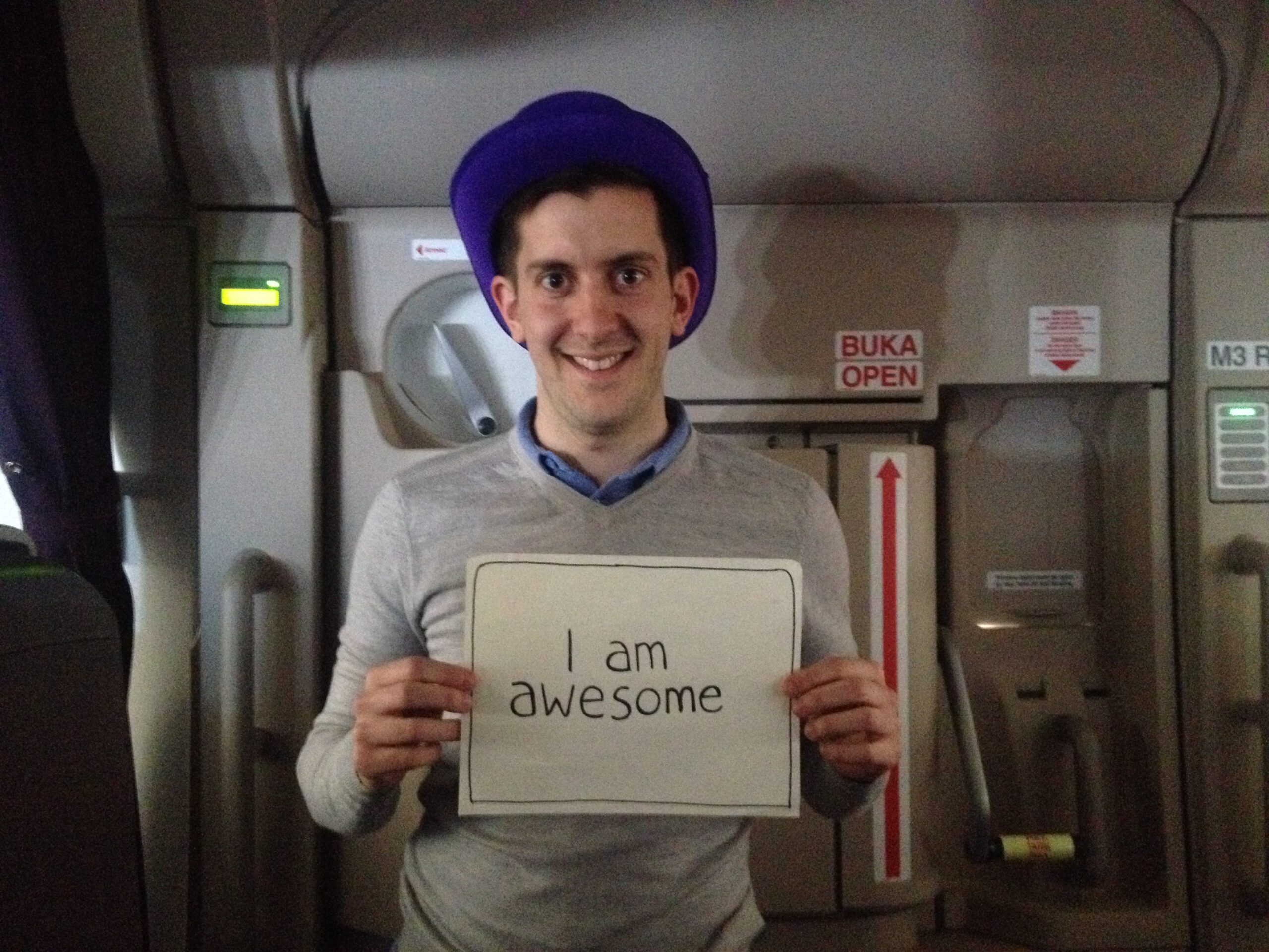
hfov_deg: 52.6
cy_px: 476
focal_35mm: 35
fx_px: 1283
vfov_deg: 40.7
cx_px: 634
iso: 800
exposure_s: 1/15
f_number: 2.4
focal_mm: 4.28
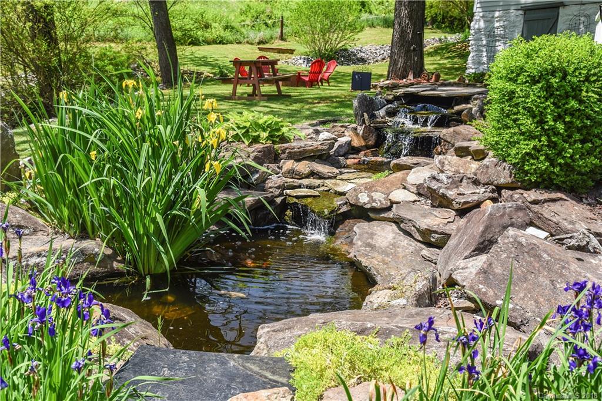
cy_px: 200
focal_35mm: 38
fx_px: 635
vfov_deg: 35.1
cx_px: 301
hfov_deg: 50.7
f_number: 7.1
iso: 400
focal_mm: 38
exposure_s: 1/200
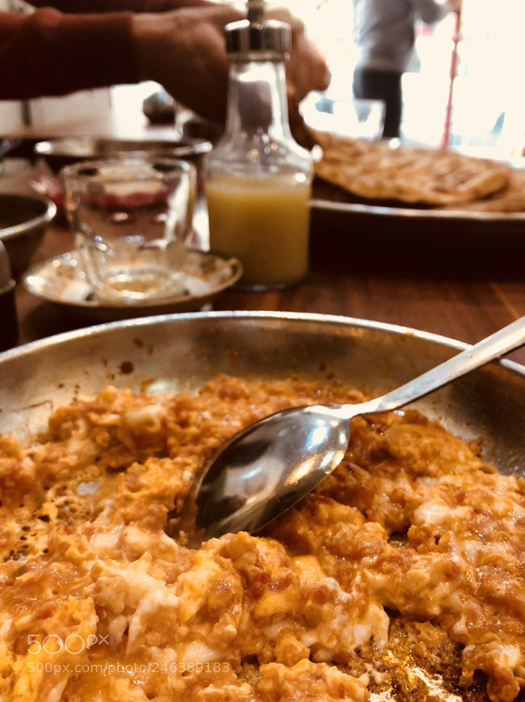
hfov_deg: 49.7
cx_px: 262
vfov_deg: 63.5
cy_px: 351
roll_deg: +0.1
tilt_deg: -23.0
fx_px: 567
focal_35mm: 28
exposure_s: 1/17
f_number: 1.8
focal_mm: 3.99
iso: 40
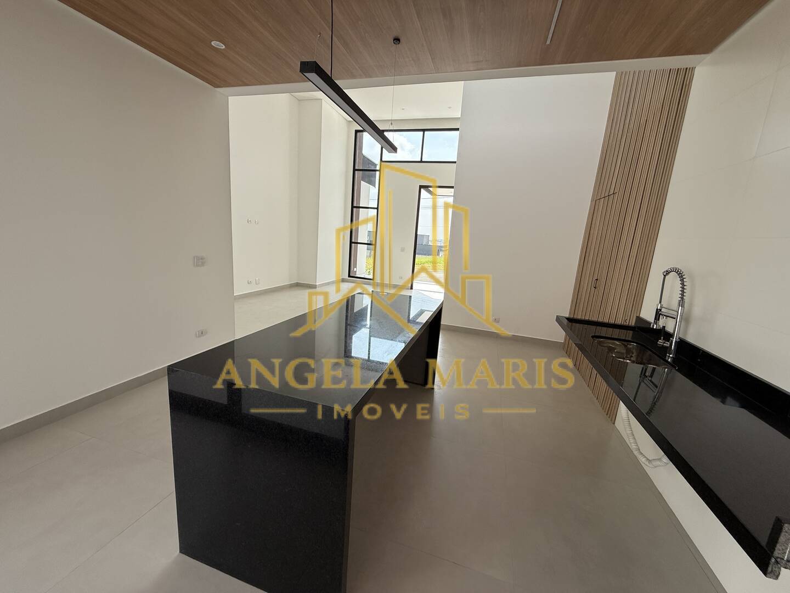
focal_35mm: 14
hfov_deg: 102.1
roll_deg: -3.0
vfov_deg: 85.7
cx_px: 395
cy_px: 296
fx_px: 320
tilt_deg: -11.2
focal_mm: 2.22
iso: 64
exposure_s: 1/820
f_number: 2.2
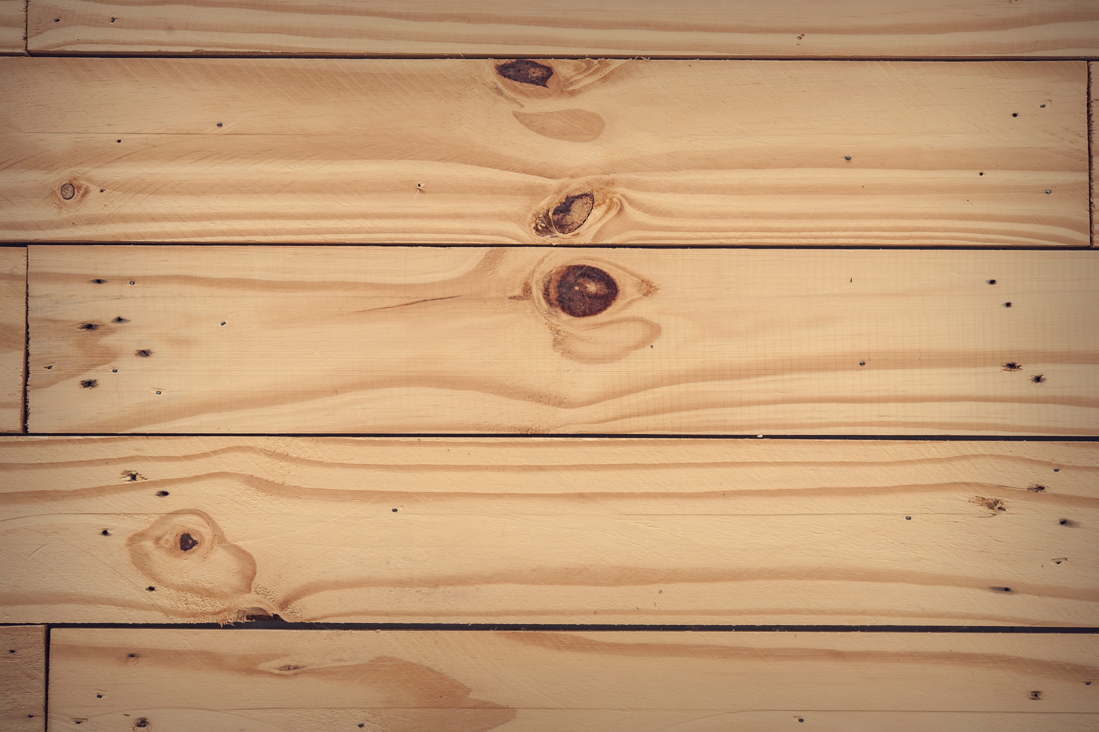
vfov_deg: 22.6
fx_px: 1830
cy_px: 366
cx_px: 550
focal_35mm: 60
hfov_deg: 33.4
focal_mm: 60
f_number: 9
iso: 200
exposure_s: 1/10
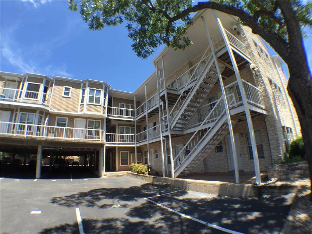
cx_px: 156
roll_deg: +2.4
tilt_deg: +16.0
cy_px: 117
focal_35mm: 29
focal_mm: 4.15
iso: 32
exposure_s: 1/807
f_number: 2.2
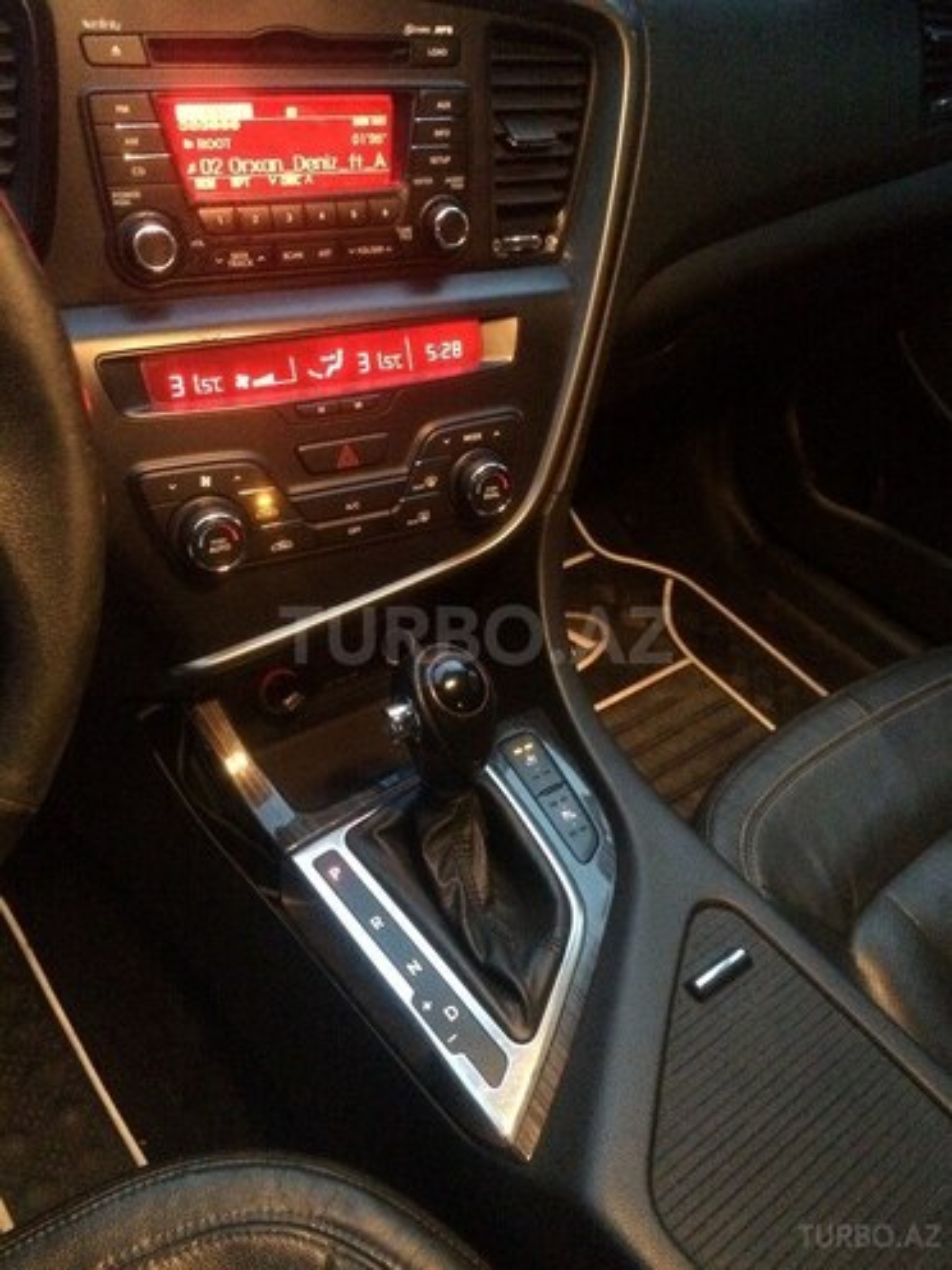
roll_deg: -8.1
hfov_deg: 48.2
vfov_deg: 61.7
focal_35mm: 29
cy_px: 635
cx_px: 476
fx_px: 1063
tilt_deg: -43.4
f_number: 2.2
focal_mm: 4.15
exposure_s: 1/17
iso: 800
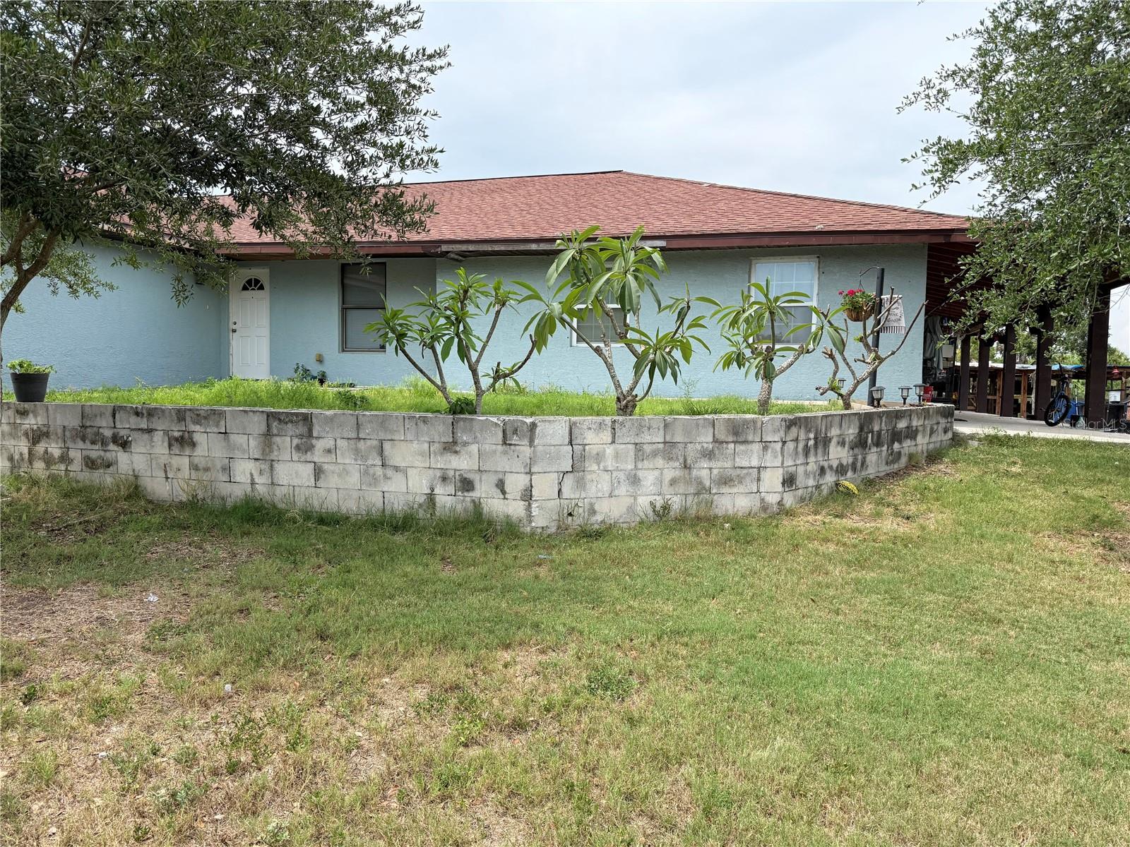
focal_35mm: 24
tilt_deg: -2.3
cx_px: 565
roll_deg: -1.2
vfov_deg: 56.8
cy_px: 424
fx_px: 783
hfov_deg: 71.6
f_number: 1.78
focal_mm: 6.76
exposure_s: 1/3425
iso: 100
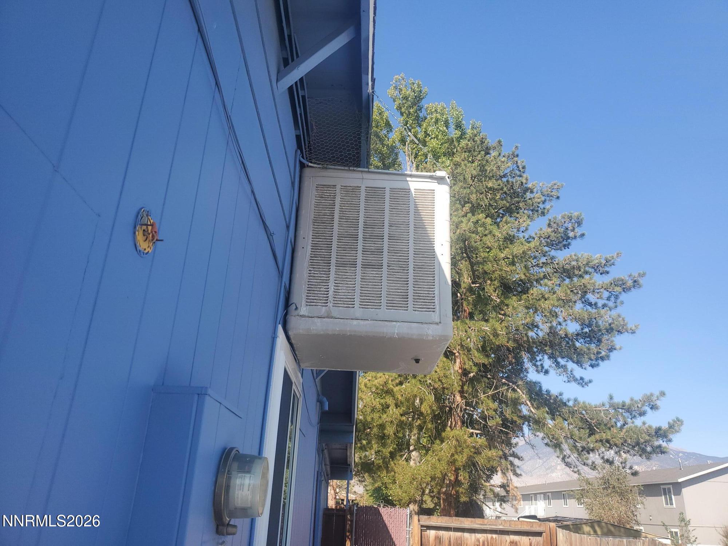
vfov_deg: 53.1
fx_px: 547
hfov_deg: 67.3
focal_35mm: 26
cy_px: 273
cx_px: 364
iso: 50
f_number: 1.5
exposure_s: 1/1690
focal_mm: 4.3
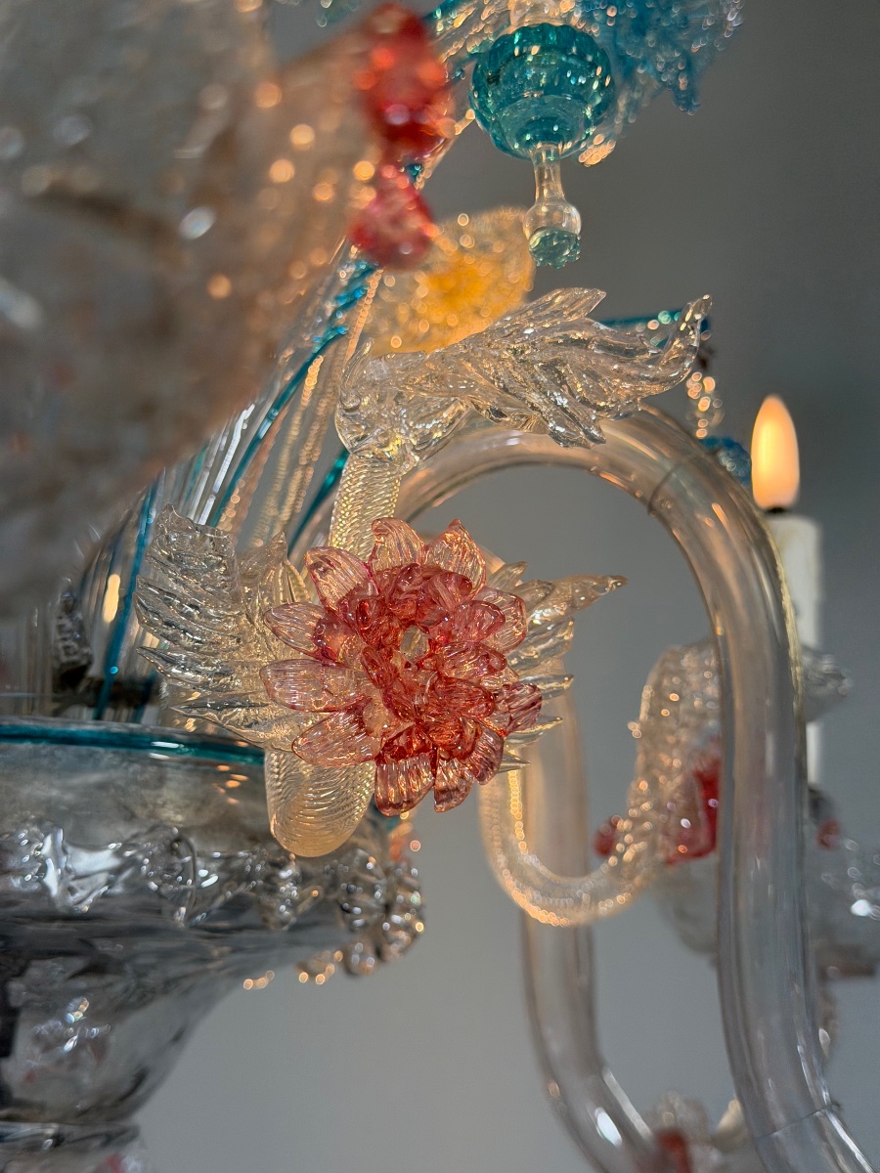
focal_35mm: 48
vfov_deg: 39.7
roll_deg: -0.7
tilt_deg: +19.8
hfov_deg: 30.3
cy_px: 586
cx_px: 440
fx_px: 1627
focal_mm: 6.76
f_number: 1.78
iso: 80
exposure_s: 1/100
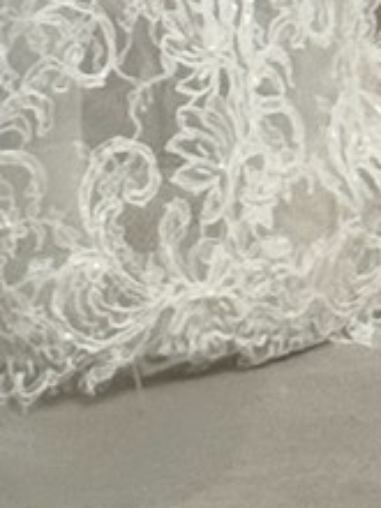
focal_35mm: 349
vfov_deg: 5.2
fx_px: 5122
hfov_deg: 4.3
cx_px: -37
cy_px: -1215
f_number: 1.78
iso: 100
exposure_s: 1/83
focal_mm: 6.76
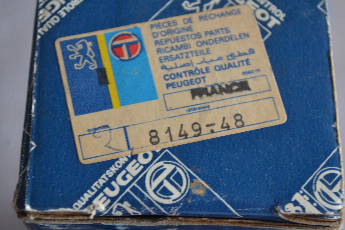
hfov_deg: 24.6
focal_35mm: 82
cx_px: 172
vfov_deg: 16.6
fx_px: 791
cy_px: 115
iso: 2000
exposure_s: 1/60
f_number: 5.6
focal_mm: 55
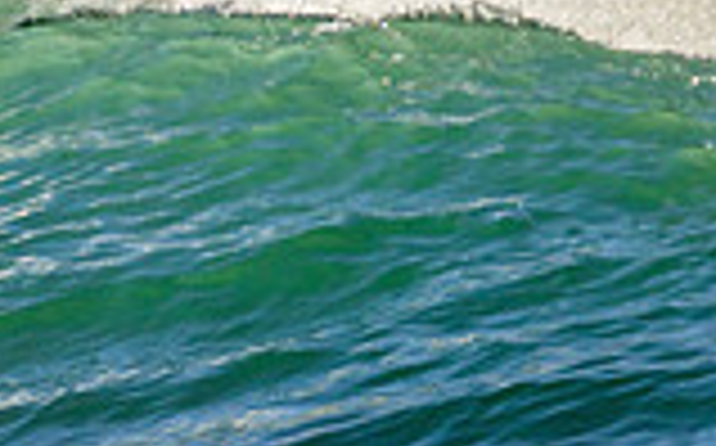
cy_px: 200
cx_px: -567
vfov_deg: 0.4
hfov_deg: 0.7
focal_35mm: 2976
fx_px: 58010
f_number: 11
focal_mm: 800
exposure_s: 1/2000
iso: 900
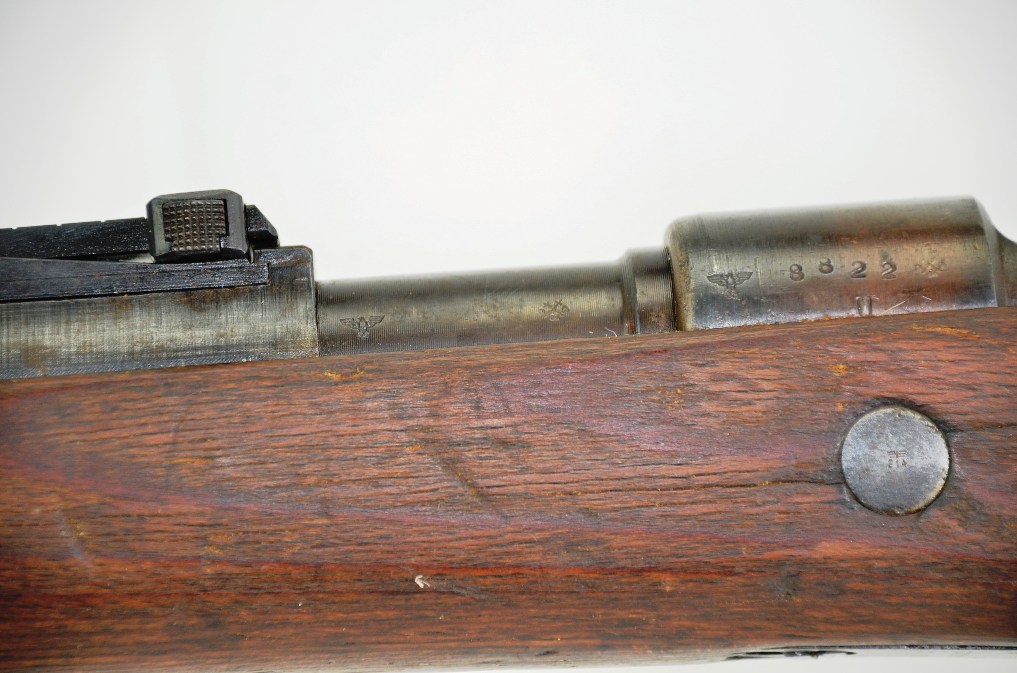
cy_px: 336
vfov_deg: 6.8
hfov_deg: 10.2
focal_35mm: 202
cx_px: 508
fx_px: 5709
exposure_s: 1/60
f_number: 5.6
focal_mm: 135
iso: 400
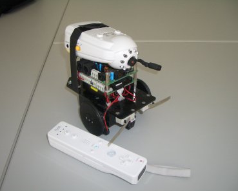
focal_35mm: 37
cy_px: 96
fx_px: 261
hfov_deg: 49.1
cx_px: 118
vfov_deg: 40.1
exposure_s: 1/60
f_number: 2.6
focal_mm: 5.8
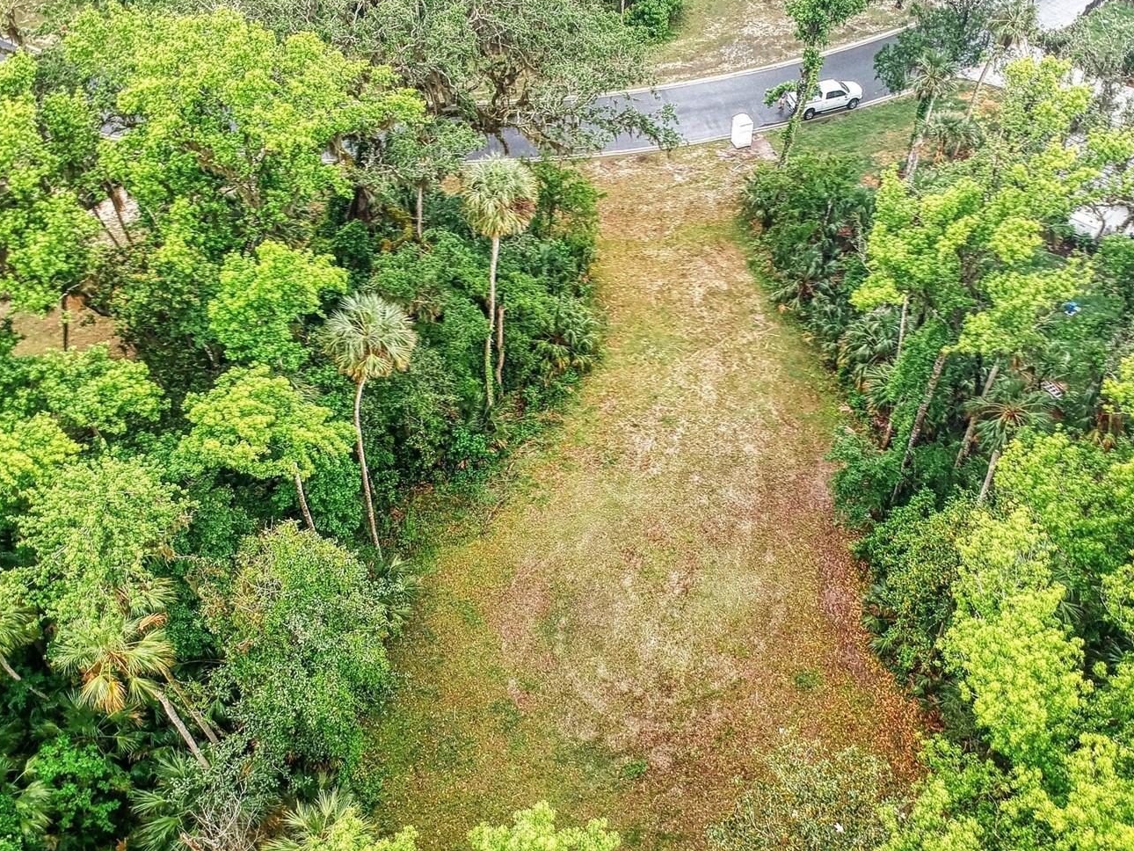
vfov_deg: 45.4
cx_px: 676
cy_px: 472
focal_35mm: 31
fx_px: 1016
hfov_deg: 57.9
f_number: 2.6
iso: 100
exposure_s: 1/120
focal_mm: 4.49
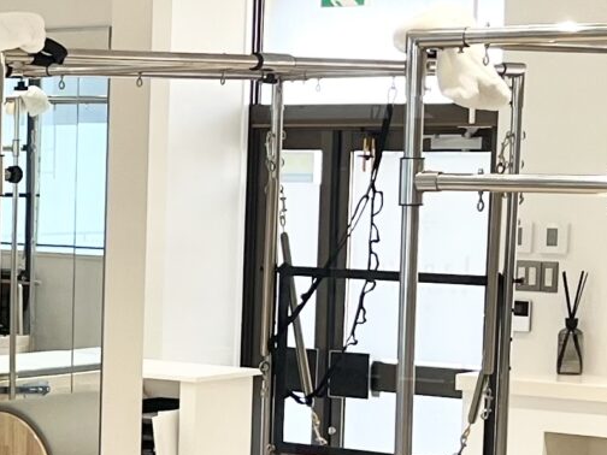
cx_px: -271
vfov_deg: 11.2
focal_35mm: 132
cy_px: 422
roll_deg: +0.1
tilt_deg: -7.5
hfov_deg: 14.1
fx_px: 2315
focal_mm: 5.1
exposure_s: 1/100
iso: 80
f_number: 1.6
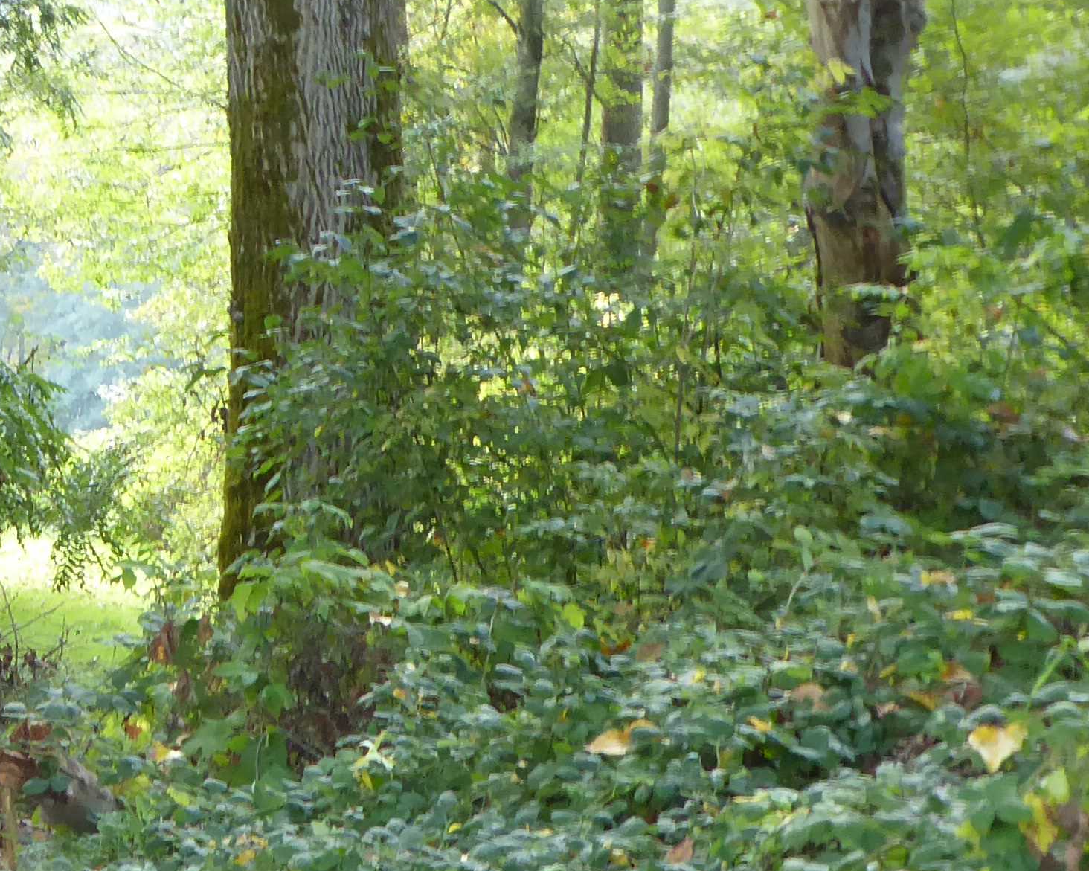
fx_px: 3094
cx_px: -149
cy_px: 513
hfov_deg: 19.1
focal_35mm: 96
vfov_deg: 16.0
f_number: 3.7
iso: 320
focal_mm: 6.3
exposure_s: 1/60
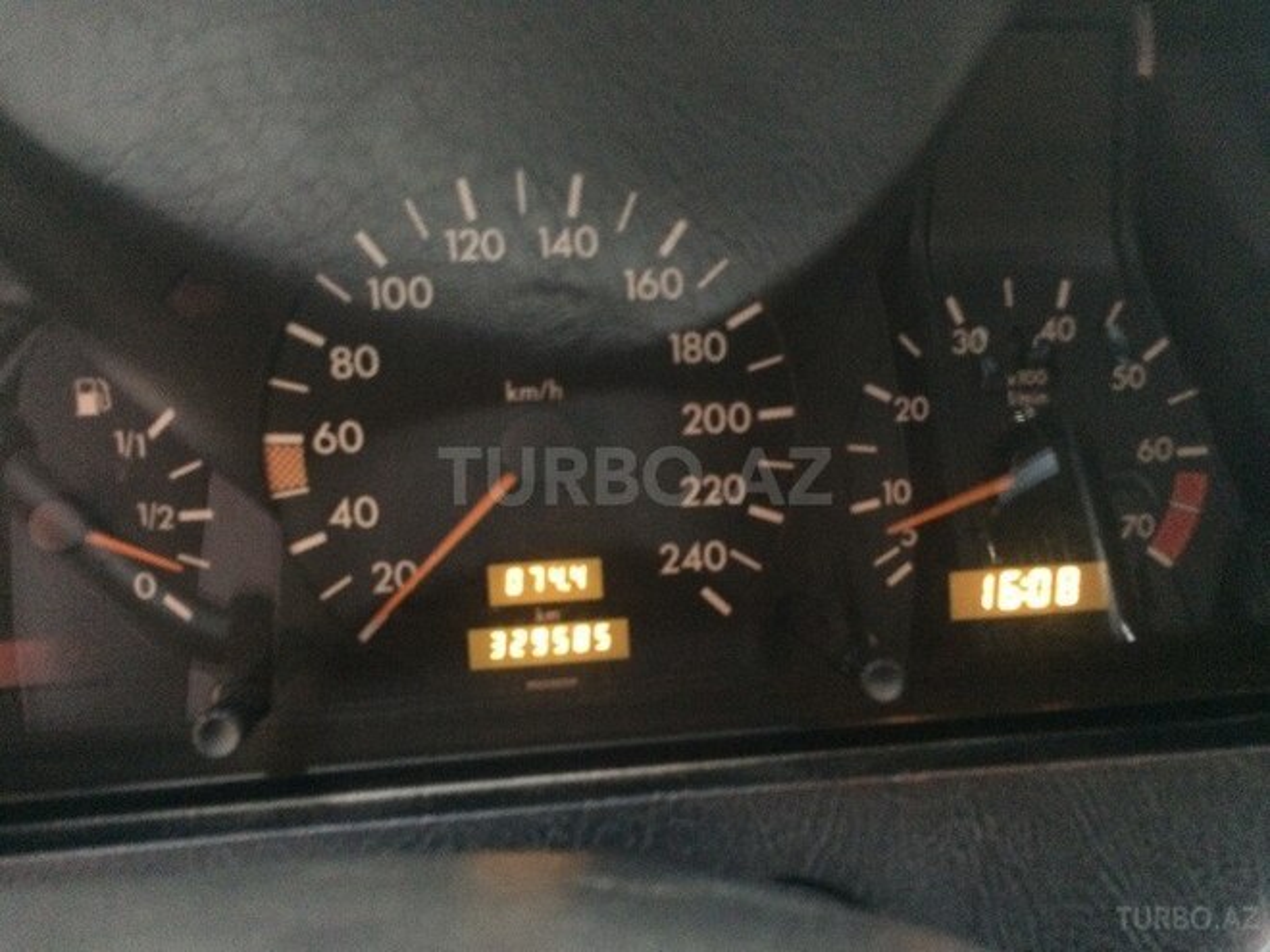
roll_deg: +1.2
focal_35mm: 29
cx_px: 635
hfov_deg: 61.7
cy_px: 476
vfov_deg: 48.2
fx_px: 1064
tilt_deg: -23.3
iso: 500
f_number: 2.2
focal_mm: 4.15
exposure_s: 1/17
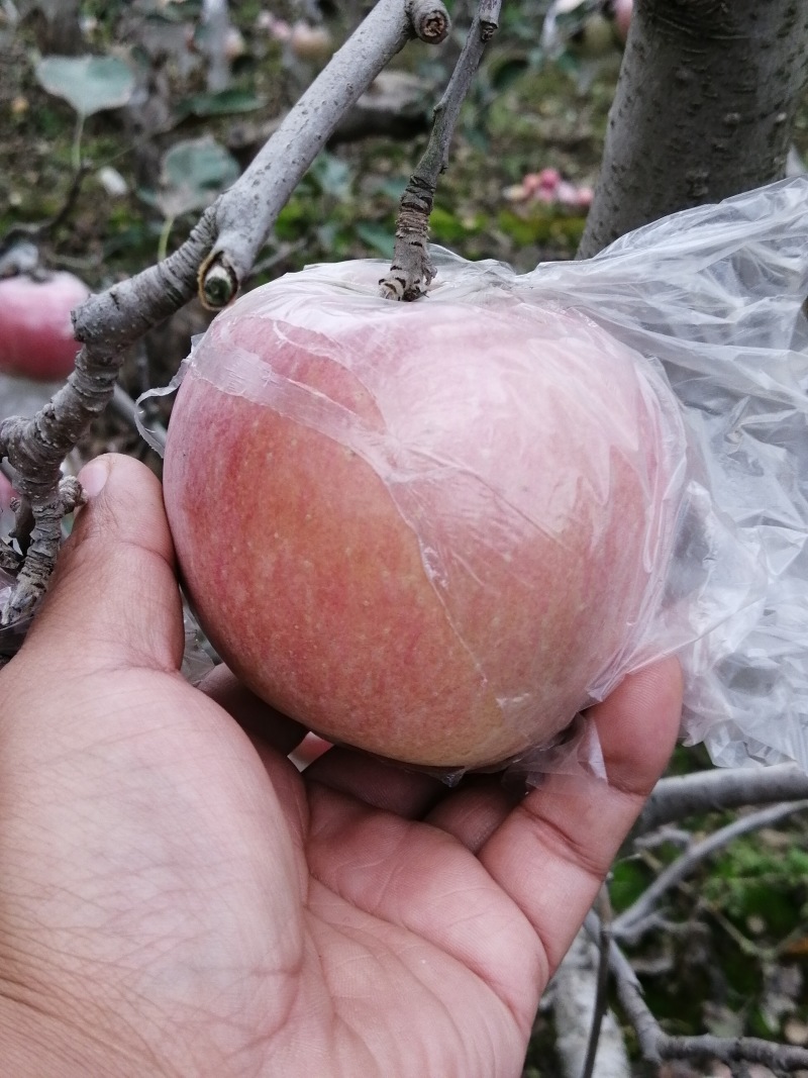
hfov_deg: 28.0
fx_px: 1619
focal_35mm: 52
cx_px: 404
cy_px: 539
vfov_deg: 36.8
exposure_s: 1/60
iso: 64
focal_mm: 3.88
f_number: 1.8
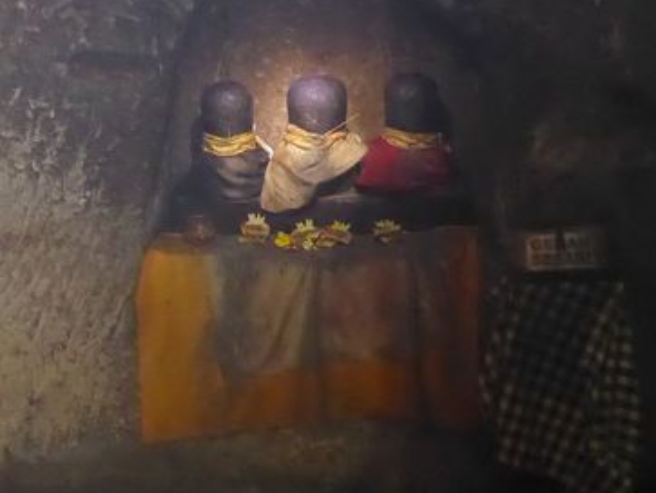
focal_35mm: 53
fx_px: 1005
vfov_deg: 27.4
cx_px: 290
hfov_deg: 36.1
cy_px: 169
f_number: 3.3
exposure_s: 1/4
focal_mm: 4.3
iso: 1600
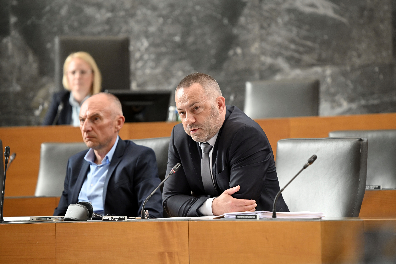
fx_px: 2198
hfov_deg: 10.3
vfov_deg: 6.9
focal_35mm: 200
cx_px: 198
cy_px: 132
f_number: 4
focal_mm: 200
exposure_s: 1/250
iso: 1600
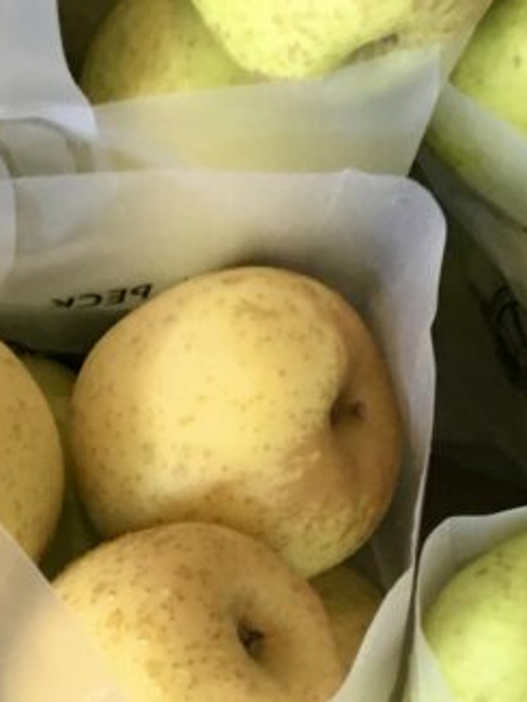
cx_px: 185
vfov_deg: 19.6
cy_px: 947
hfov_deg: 16.2
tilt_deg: -82.3
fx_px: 1845
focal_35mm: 91
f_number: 2.2
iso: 80
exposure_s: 1/30
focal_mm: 4.15
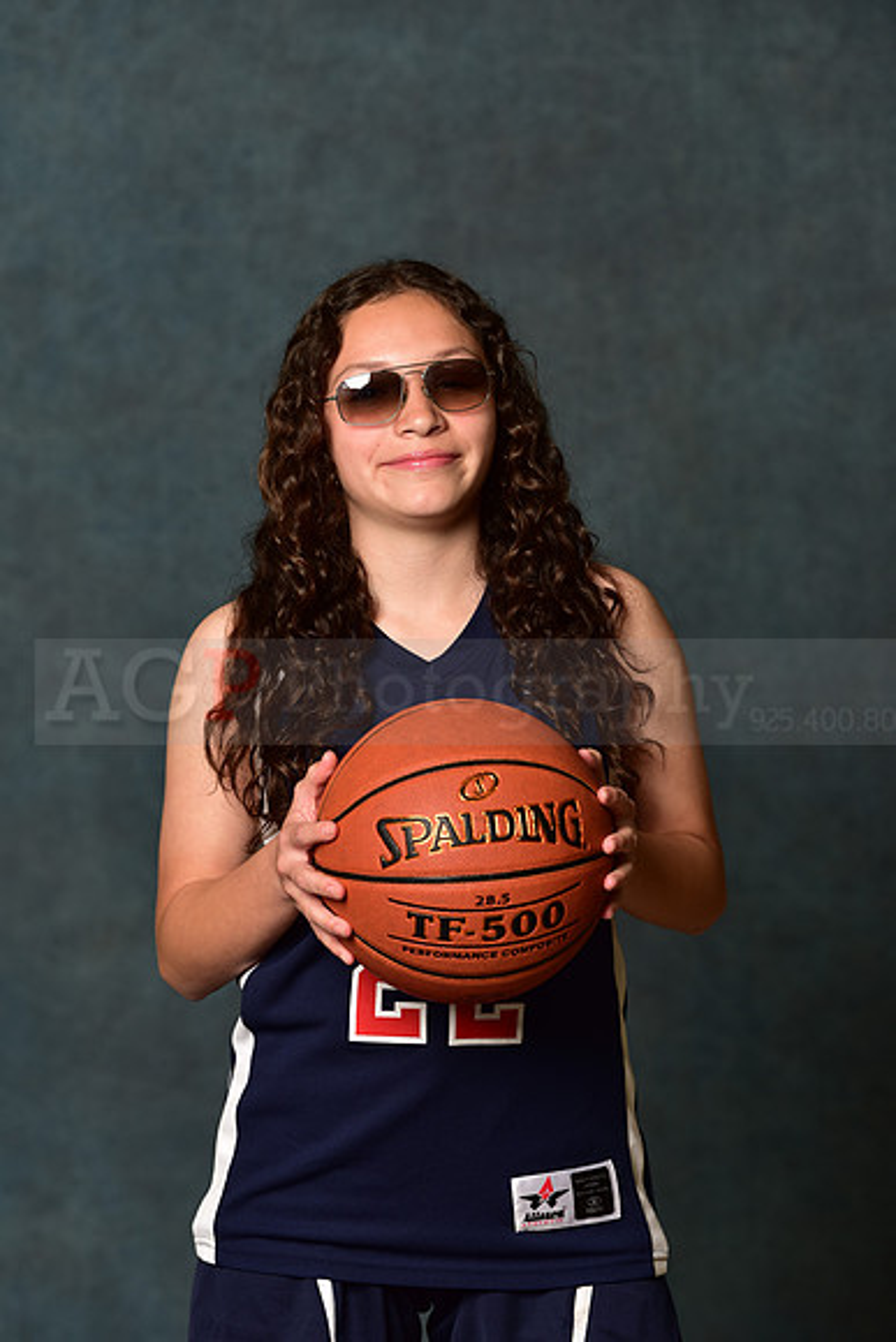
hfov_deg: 8.9
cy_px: 671
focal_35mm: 155
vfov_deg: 13.2
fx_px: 5783
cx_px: 448
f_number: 4.5
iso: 200
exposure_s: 1/200
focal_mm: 155
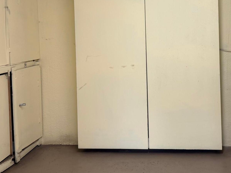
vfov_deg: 24.9
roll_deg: +2.1
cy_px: 37
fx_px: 387
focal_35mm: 58
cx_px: 167
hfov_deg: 32.7
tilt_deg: -1.5
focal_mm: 6.76
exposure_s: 1/120
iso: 125
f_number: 1.78
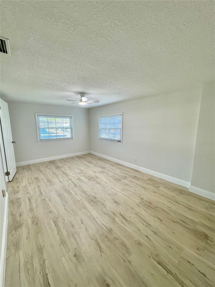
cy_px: 144
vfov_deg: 102.1
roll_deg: +0.4
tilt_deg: -8.3
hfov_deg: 85.7
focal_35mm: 14
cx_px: 108
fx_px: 116
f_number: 2.2
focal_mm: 2.22
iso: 200
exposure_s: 1/120
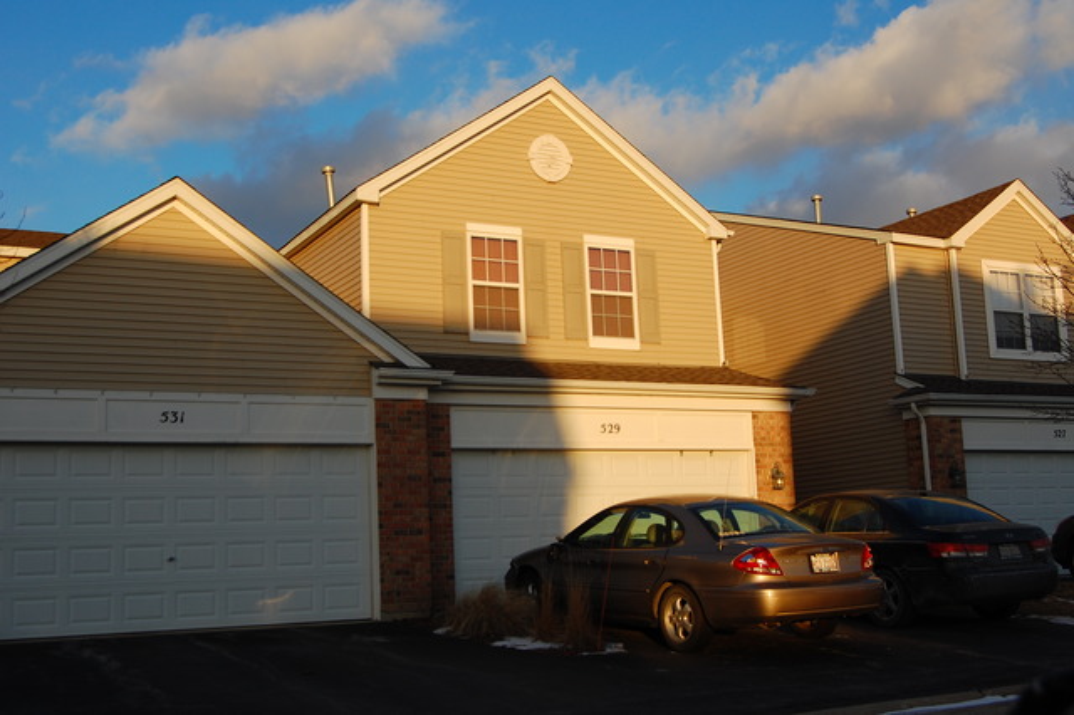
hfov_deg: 46.4
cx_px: 537
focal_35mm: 42
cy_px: 358
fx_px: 1252
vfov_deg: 31.9
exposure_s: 1/320
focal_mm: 28
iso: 200
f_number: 9
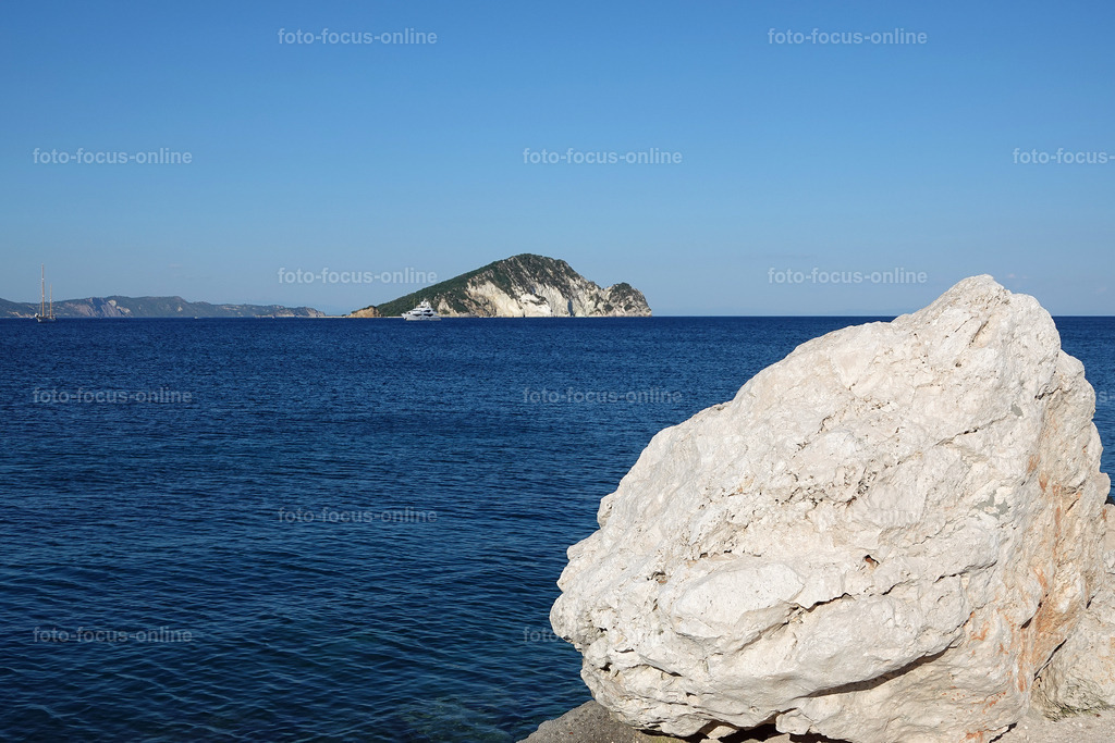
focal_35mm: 40
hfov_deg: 48.5
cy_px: 372
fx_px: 1239
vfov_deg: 33.4
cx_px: 558
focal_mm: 14.65
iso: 100
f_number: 5
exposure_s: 1/1000
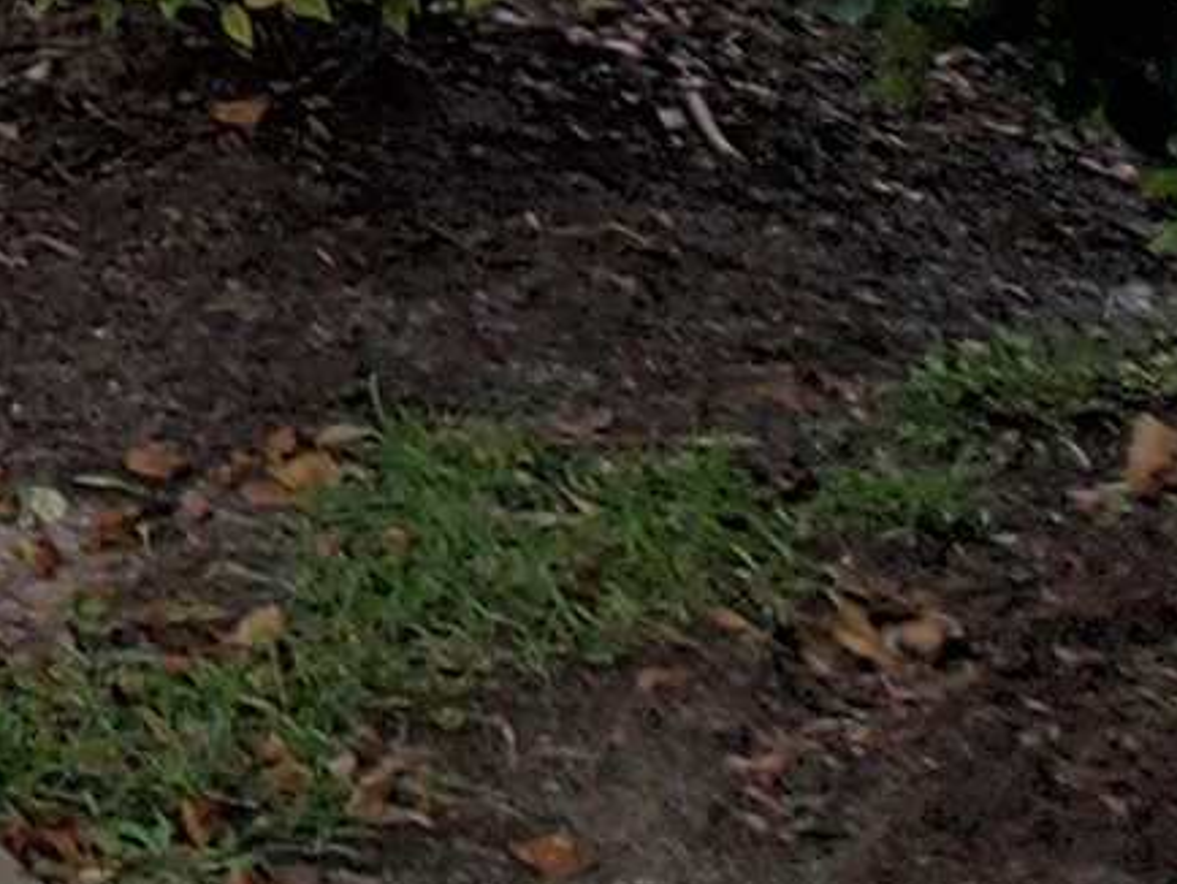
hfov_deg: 8.4
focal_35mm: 184
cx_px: -2698
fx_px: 6260
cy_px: -2091
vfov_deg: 6.9
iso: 50
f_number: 2.4
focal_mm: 4.3
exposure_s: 1/850
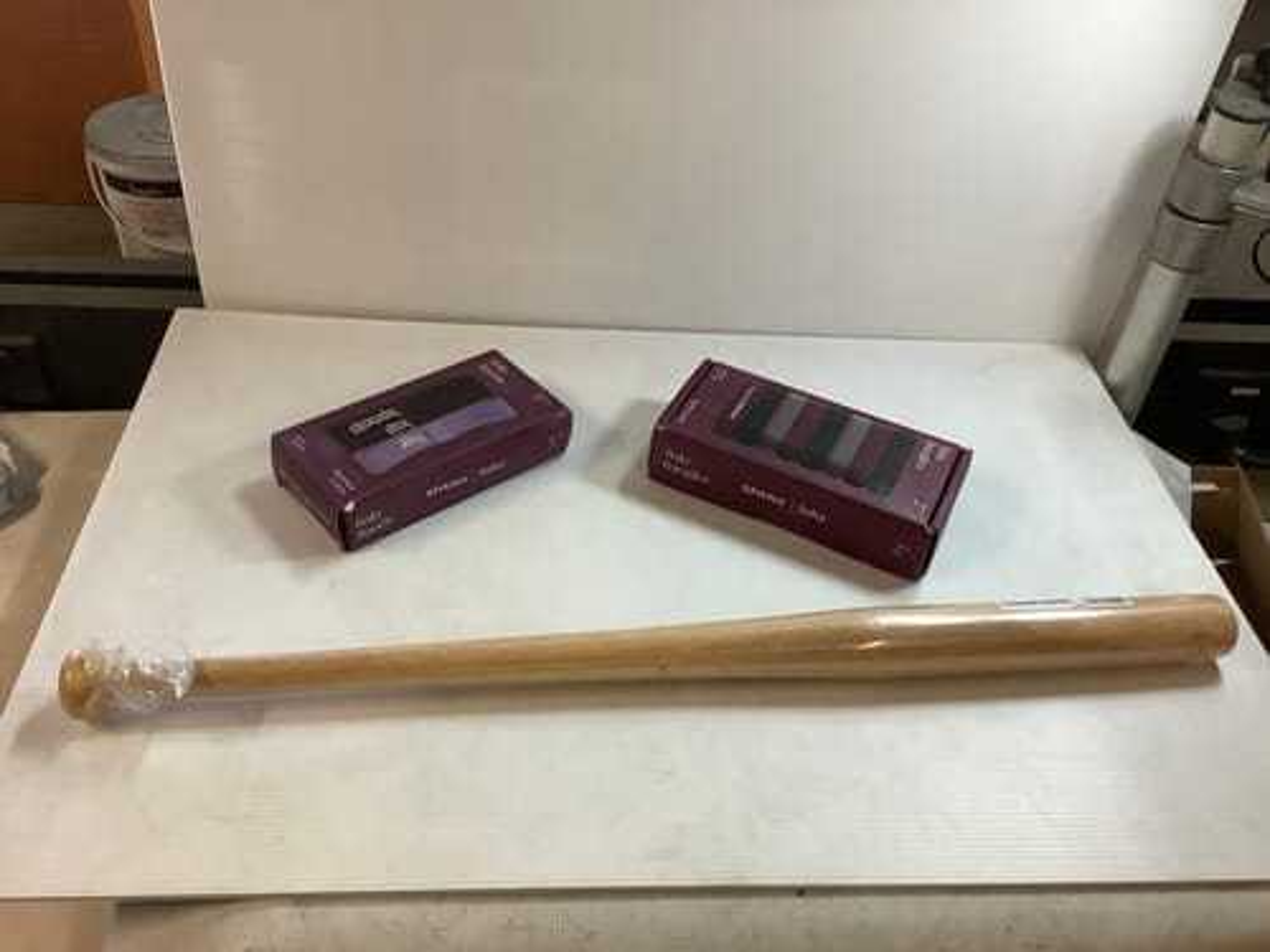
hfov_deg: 58.4
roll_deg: -2.8
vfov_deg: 45.4
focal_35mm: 31
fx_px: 1137
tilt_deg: -40.2
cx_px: 635
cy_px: 476
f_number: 2.4
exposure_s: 1/50
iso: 125
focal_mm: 3.3
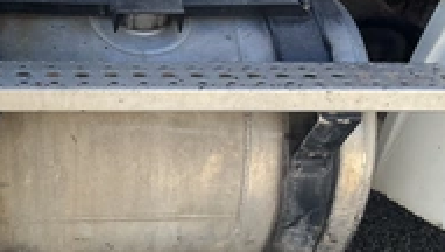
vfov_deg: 18.3
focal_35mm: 66
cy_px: 175
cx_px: 70
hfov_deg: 30.8
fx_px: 780
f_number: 1.8
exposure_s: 1/461
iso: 25
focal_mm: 3
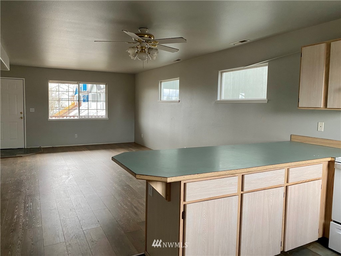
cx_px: 170
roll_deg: -0.8
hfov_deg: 67.3
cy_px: 128
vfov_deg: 53.1
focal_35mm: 26
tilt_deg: -4.5
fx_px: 256
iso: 125
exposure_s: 1/93
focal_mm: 4.25
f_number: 1.8
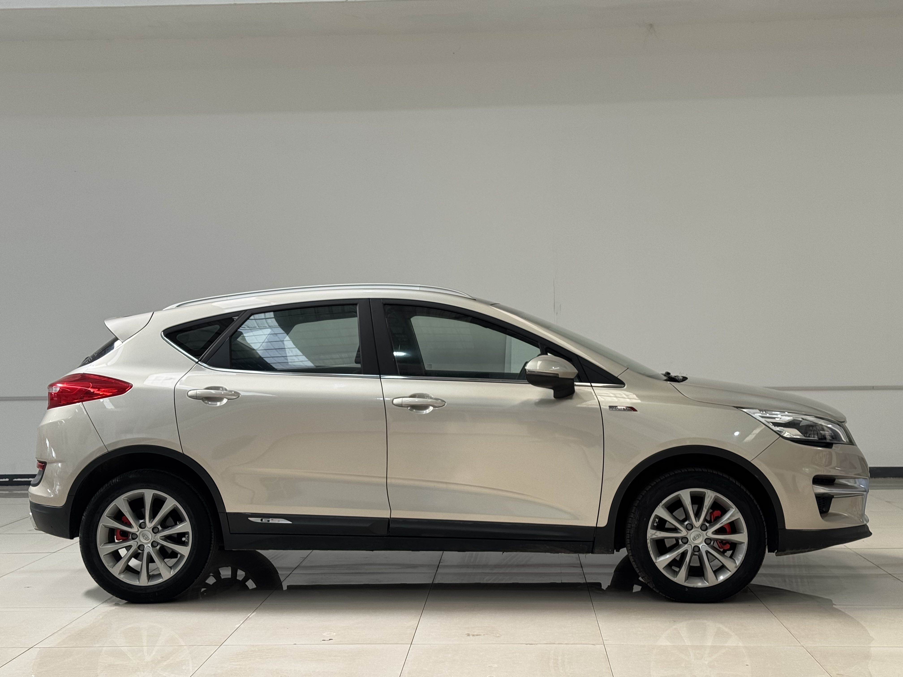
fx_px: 1252
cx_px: 452
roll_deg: +0.8
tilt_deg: -1.0
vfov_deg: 30.3
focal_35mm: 48
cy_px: 338
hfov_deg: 39.7
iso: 64
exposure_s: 1/323
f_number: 1.78
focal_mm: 6.76
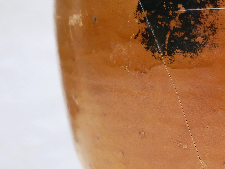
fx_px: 637
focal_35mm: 98
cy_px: 109
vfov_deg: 15.1
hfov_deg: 19.6
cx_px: 204
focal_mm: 20
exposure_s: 1/60
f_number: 1.7
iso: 640
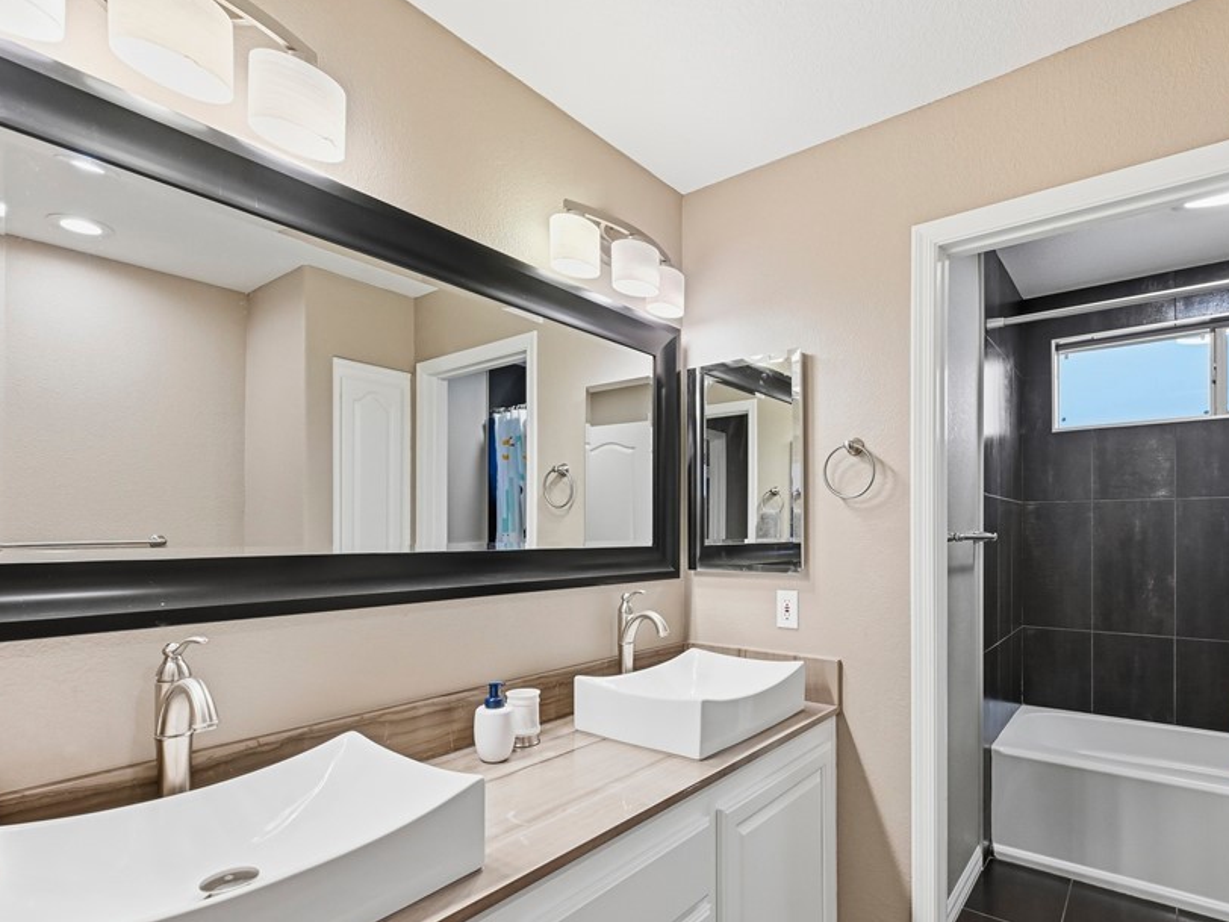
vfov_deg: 71.1
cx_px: 664
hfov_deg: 87.6
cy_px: 537
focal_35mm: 18
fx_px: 639
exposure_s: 1/320
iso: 1600
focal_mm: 14
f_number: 9
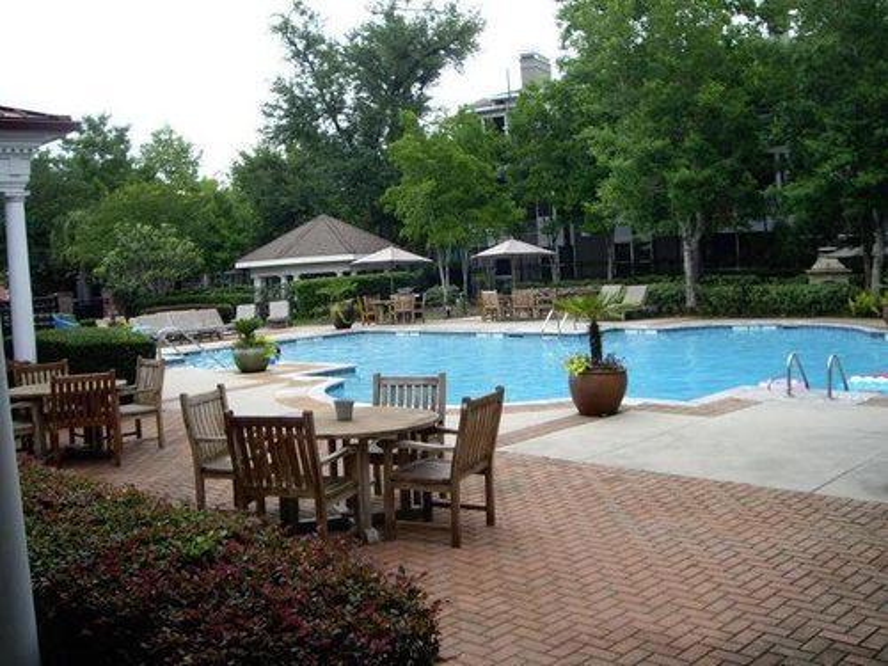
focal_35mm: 38
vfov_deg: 37.7
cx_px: 444
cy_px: 333
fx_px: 975
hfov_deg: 49.0
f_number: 4.3
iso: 50
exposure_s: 1/80
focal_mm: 6.2
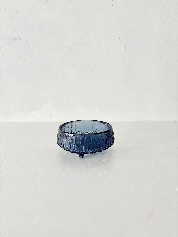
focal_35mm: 26
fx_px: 178
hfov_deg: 53.1
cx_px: 89
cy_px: 118
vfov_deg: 67.3
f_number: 1.6
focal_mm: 5.96
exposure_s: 1/119
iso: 125
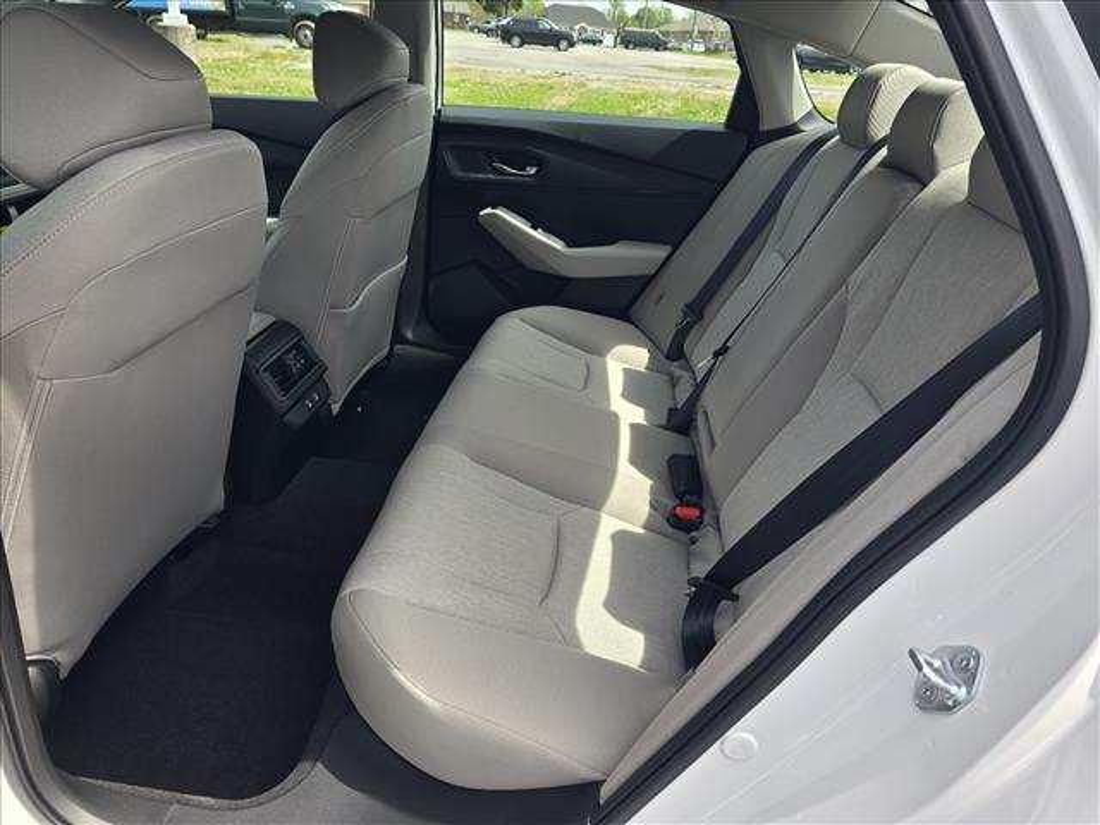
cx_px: 550
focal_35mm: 23
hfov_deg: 73.9
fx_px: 731
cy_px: 412
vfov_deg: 58.9
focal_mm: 6.3
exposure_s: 1/200
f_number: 1.7
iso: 12
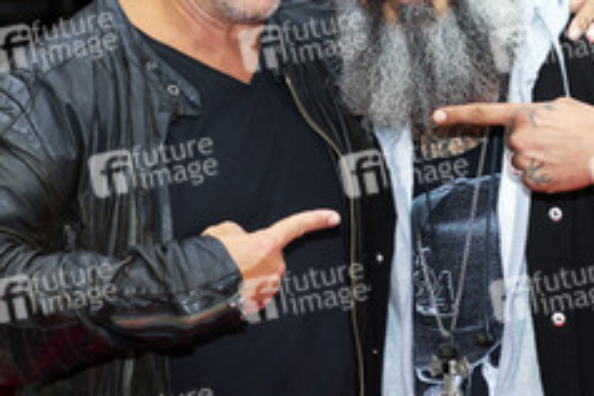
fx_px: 2194
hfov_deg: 15.4
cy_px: 105
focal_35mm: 133
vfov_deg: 10.3
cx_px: 336
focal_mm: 70
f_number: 5
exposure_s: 1/250
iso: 400
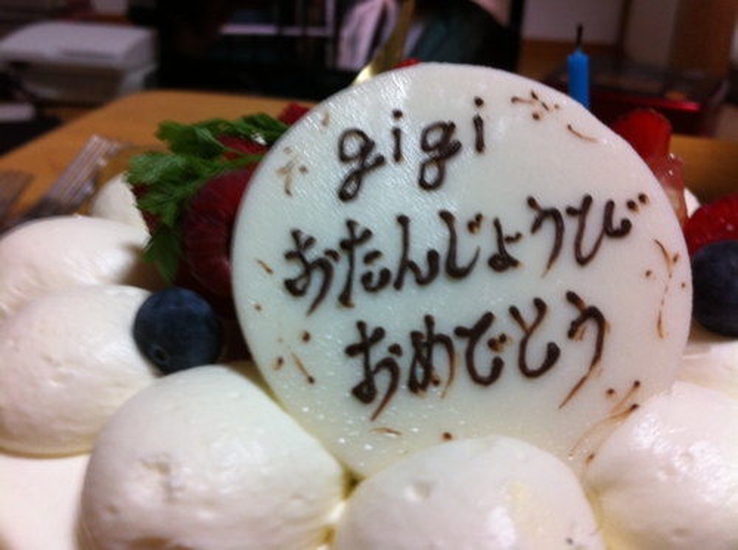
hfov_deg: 52.7
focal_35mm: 35
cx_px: 369
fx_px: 745
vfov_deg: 40.6
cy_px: 275
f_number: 2.8
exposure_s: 1/15
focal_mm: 3.85
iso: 100
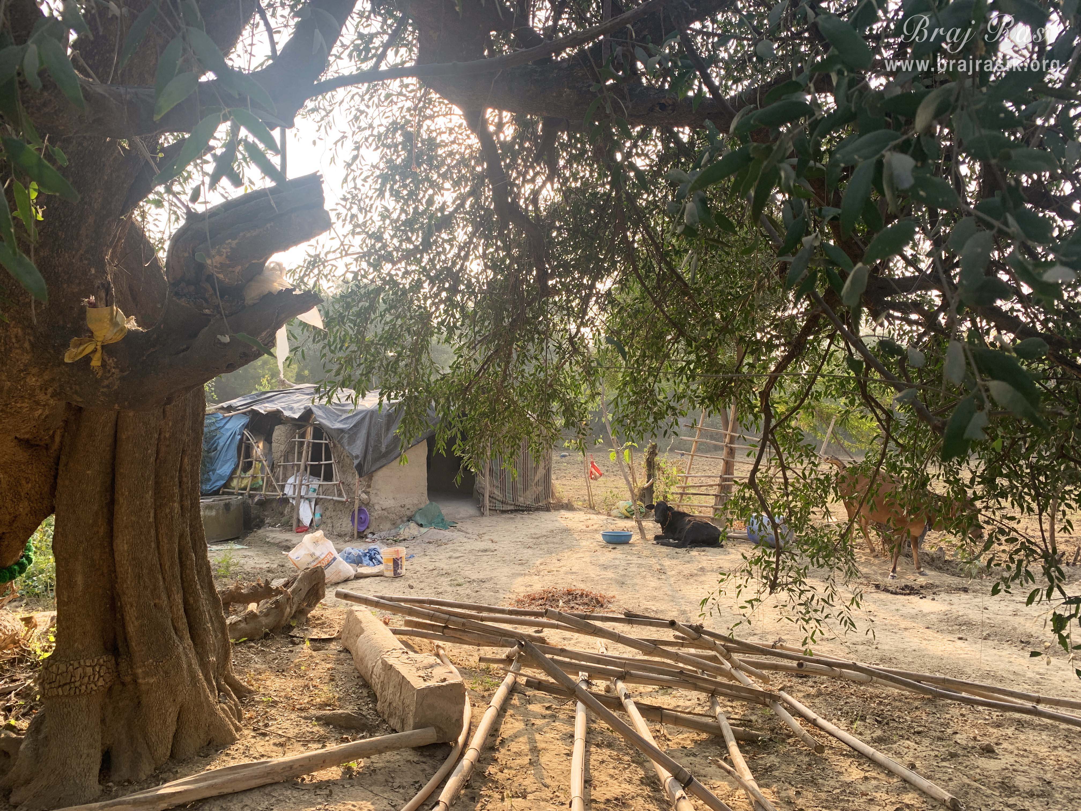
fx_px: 812
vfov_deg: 53.1
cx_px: 540
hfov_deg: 67.3
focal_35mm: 26
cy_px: 406
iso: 25
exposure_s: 1/283
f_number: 1.8
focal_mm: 4.25
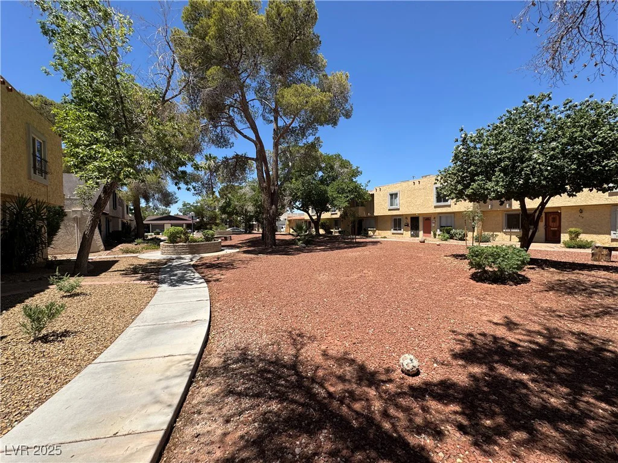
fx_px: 250
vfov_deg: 85.7
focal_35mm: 14
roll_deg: +0.7
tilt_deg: -1.4
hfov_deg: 102.1
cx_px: 309
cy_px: 232
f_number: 2.2
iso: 50
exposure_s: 1/1709
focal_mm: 2.22
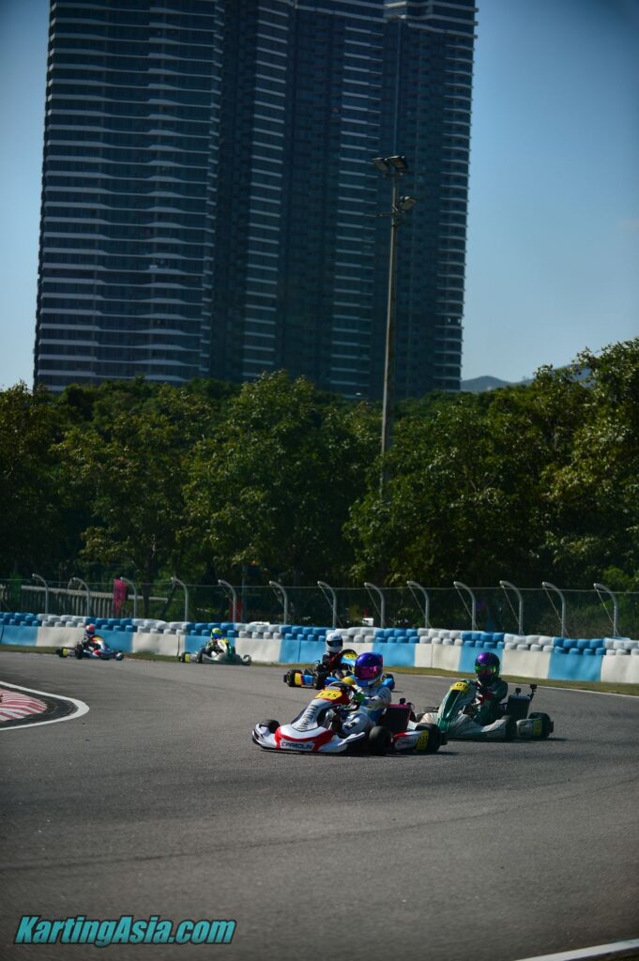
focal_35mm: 105
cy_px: 480
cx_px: 320
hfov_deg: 13.0
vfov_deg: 19.5
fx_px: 2800
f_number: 2.8
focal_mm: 105
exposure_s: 1/3200
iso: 100
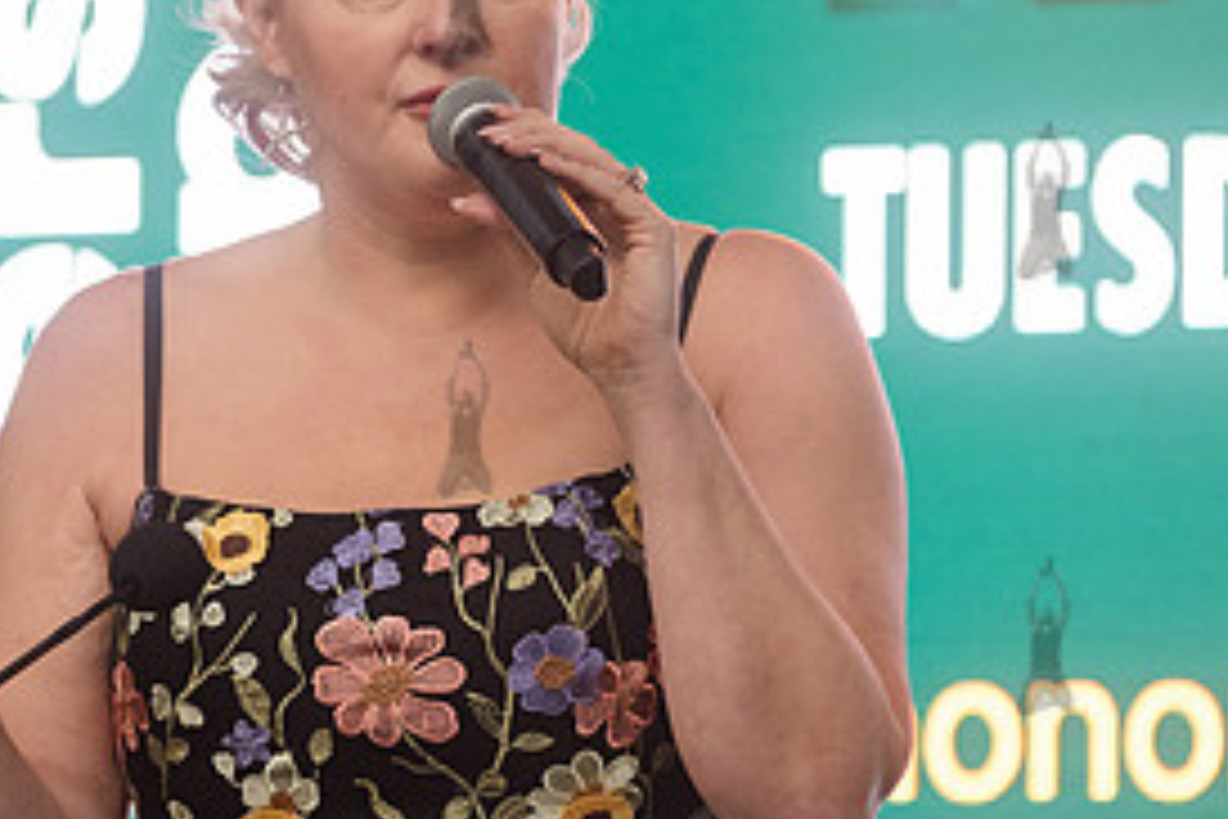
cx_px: 463
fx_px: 15417
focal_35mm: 452
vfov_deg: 3.0
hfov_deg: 4.6
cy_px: 416
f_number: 4
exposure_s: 1/320
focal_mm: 200
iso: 2000
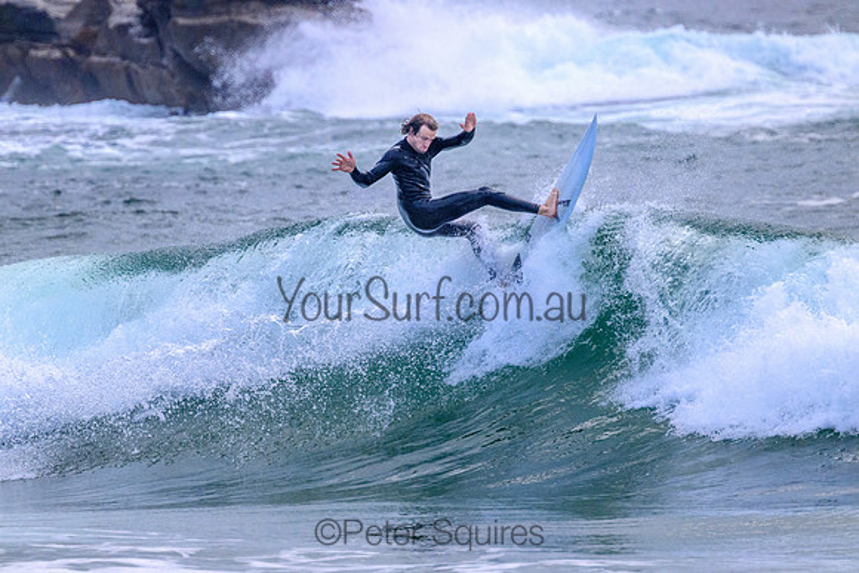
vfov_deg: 1.7
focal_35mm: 800
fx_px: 19092
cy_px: 286
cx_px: 430
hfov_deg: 2.6
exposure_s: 1/1600
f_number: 11
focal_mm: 800
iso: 2500
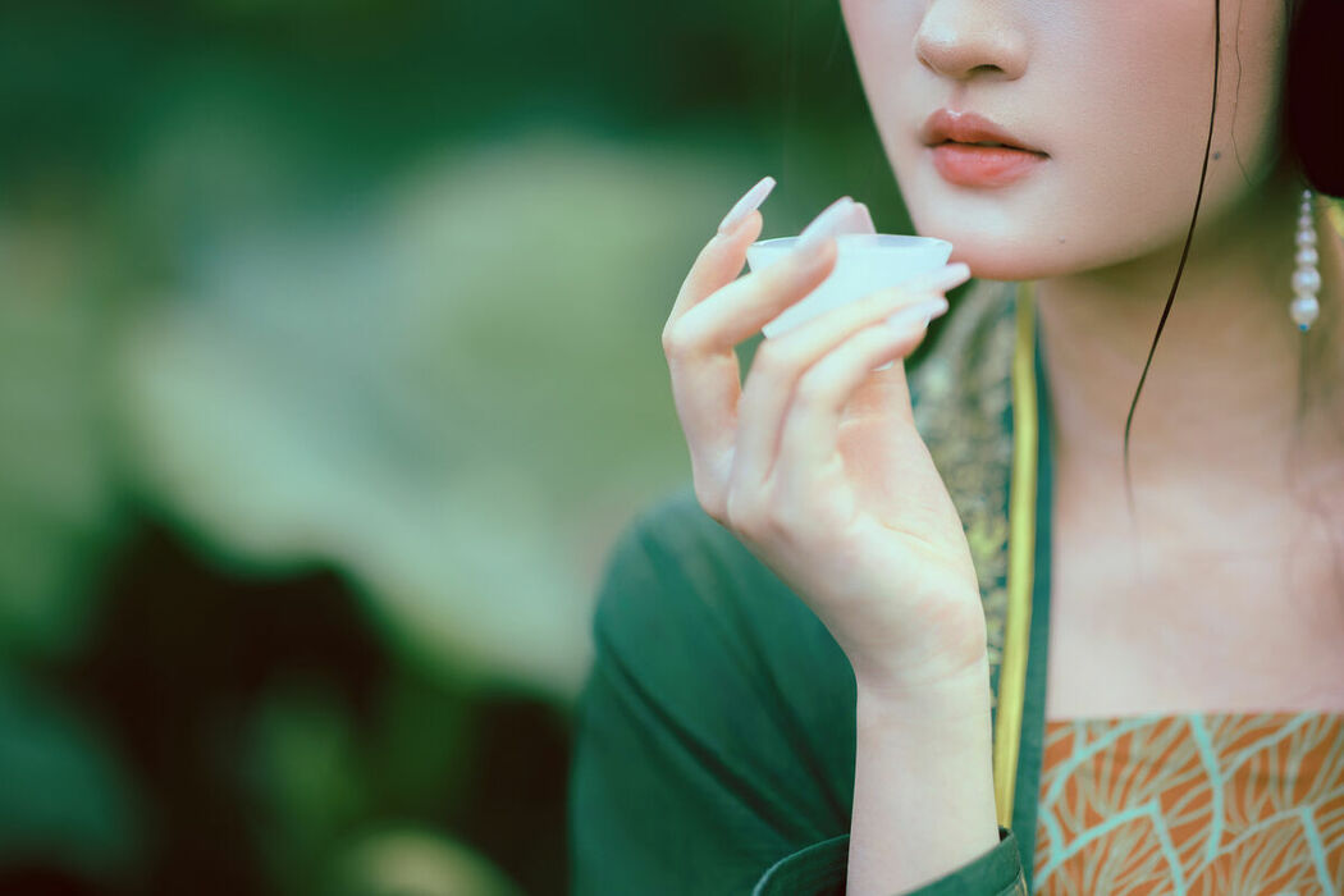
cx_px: 672
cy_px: 448
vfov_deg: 16.1
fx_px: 3173
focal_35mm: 85
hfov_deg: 23.9
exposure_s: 1/1000
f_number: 1.8
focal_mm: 85
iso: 100
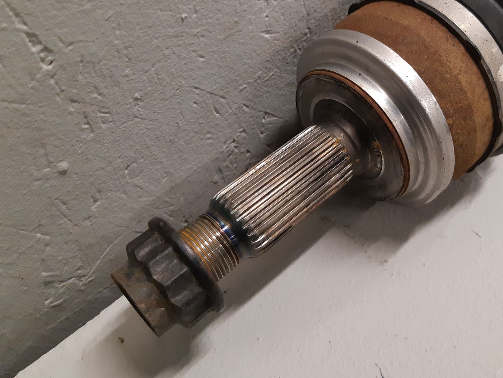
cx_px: 336
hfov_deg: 51.6
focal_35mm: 35
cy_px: 139
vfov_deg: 40.4
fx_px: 509
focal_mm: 3.93
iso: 250
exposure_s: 1/50
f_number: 1.7
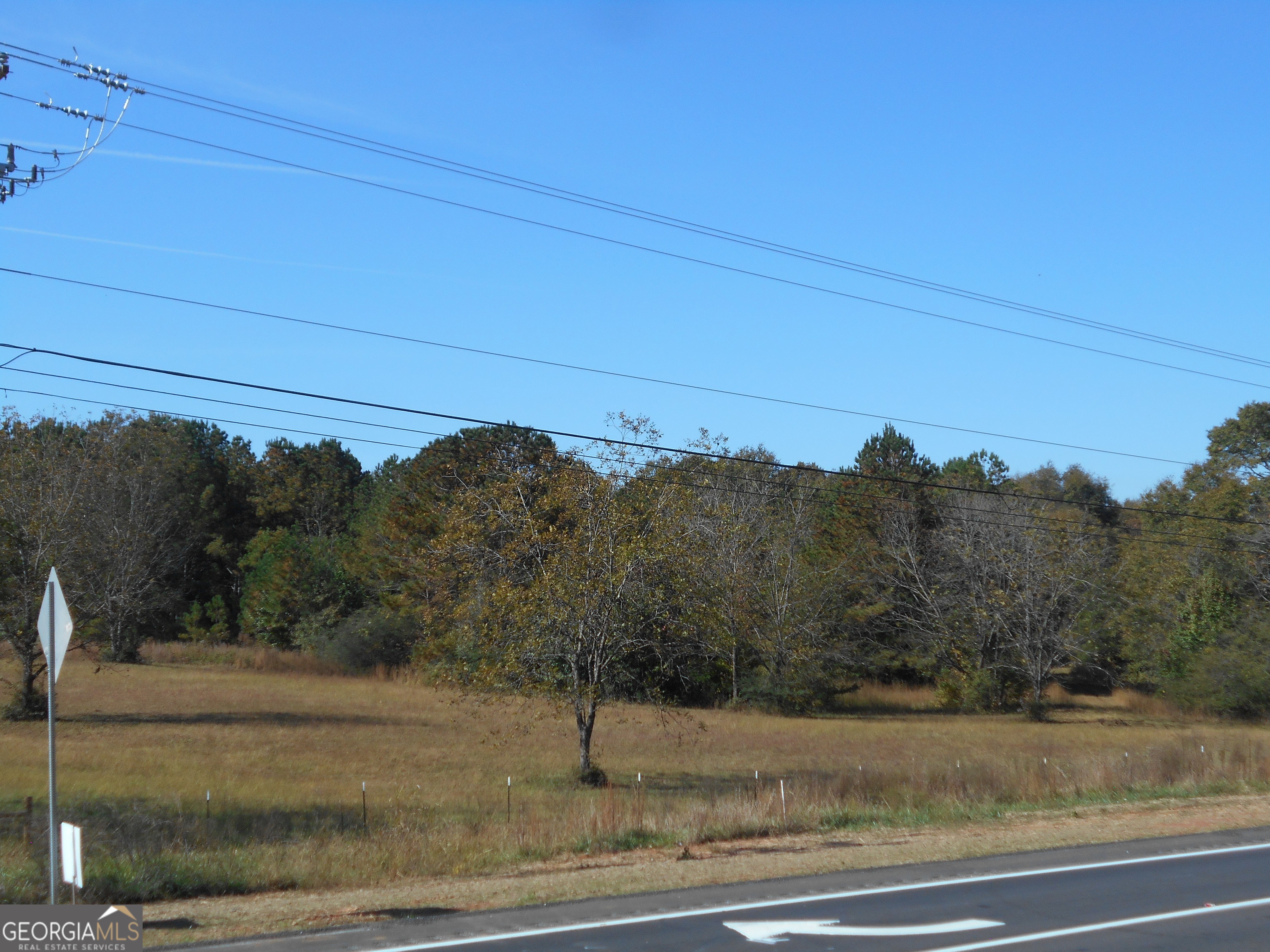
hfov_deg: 38.9
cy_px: 476
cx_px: 635
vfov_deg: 29.7
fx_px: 1798
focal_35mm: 49
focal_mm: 8.8
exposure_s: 1/640
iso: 80
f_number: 4.5
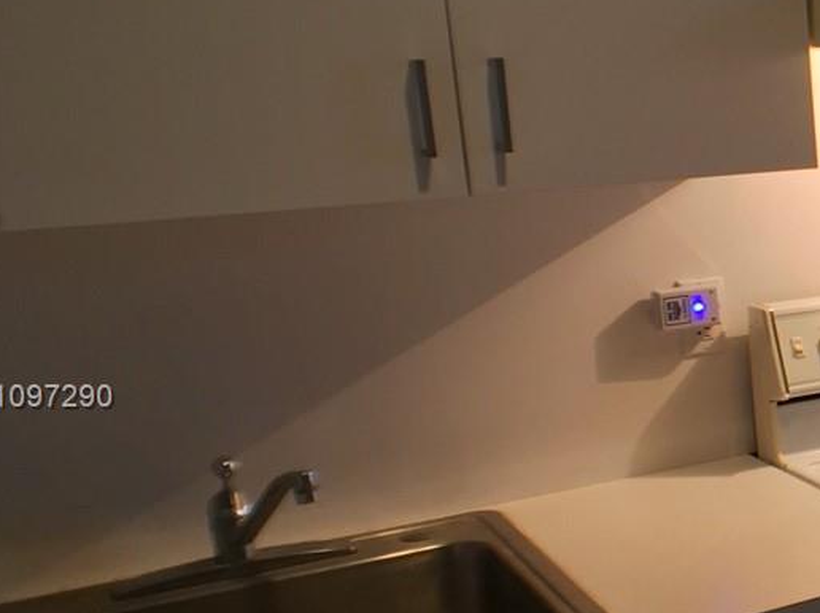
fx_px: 2130
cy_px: 399
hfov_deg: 19.6
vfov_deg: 16.4
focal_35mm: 90
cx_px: 1133
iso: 40
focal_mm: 4.15
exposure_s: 1/60
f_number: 2.2
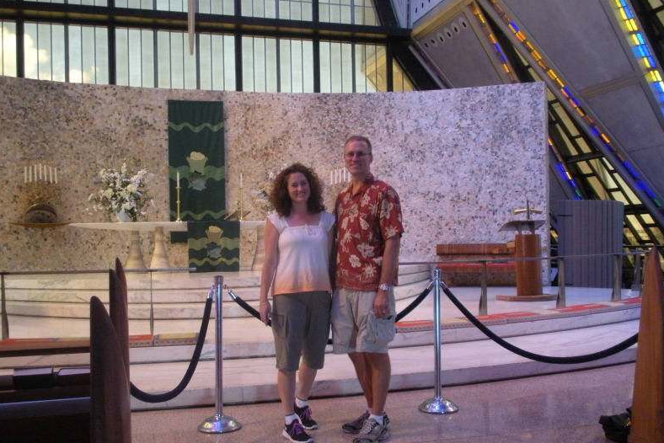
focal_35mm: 38
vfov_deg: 35.1
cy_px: 238
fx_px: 701
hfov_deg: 50.7
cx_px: 332
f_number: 3.5
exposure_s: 1/13.2
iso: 400
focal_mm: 6.3
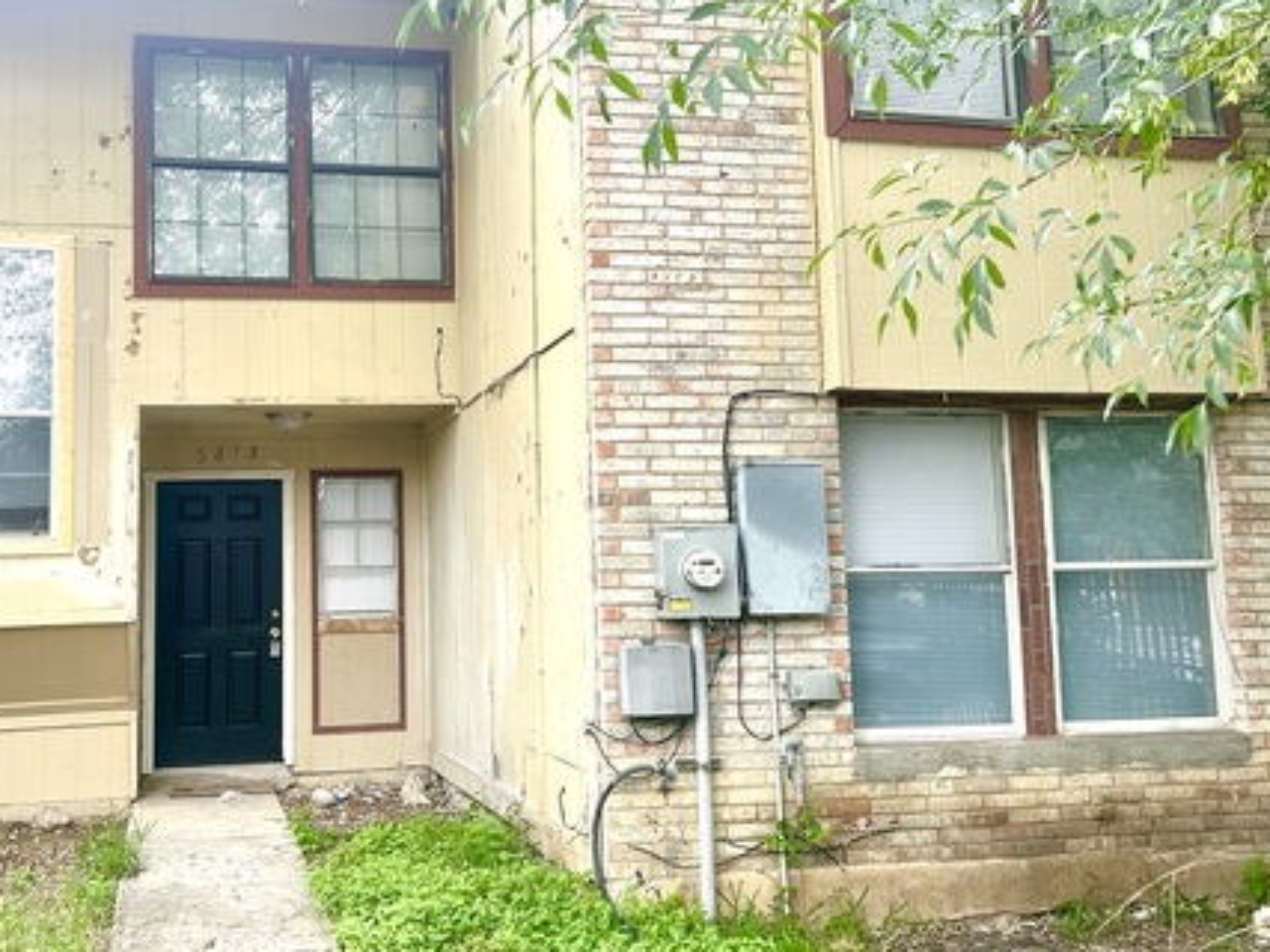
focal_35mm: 39
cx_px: 479
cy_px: 416
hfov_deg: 47.5
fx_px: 1430
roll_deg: +1.1
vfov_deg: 36.7
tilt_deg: +6.5
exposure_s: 1/383
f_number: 1.5
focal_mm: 5.7
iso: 50
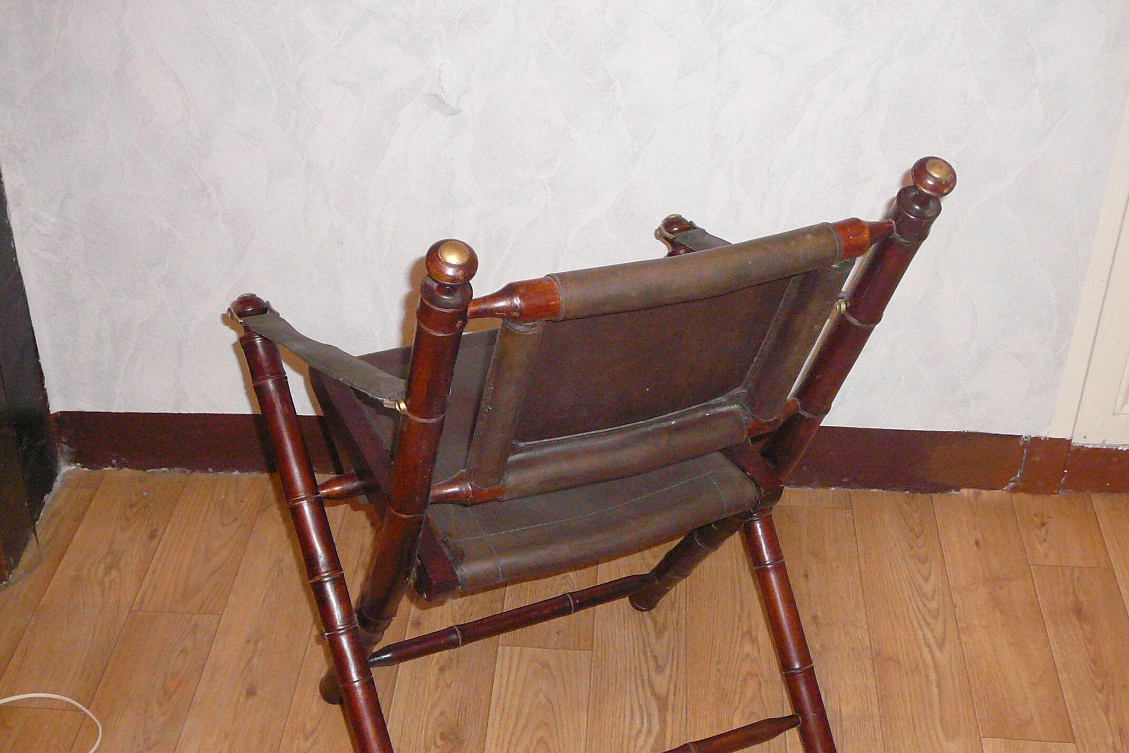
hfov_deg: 38.8
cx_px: 650
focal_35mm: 51
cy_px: 504
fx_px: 1599
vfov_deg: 26.3
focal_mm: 6.1
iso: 400
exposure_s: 1/30
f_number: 3.1
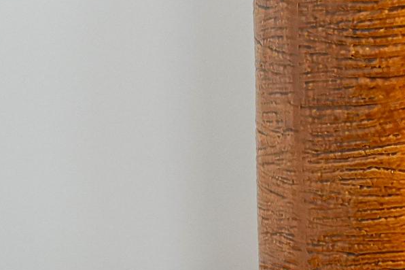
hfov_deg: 9.4
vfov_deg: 6.3
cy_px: 139
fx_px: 2452
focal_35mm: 218
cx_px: 430
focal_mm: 65
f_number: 9
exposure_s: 1/80
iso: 2500
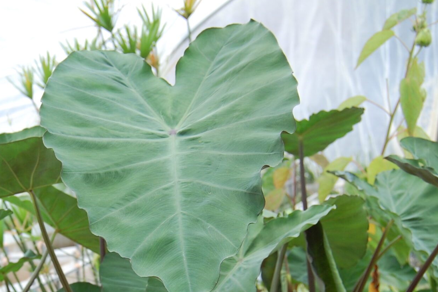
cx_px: 80
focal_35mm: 74
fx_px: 900
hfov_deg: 26.8
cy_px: 291
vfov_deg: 18.0
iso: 250
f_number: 5.6
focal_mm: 24
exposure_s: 1/125
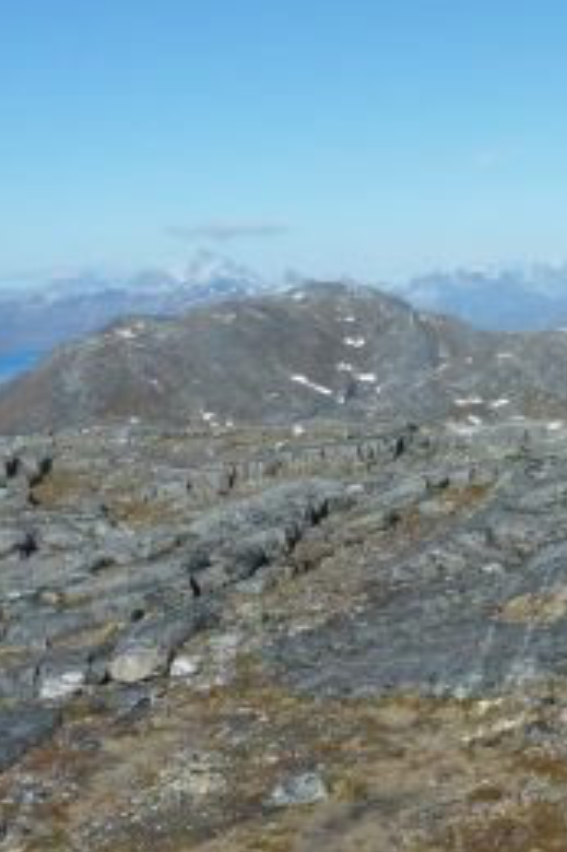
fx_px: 1419
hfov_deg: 21.4
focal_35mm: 60
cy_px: 370
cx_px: 633
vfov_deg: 33.4
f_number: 5.6
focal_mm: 4.1
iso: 80
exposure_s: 1/500
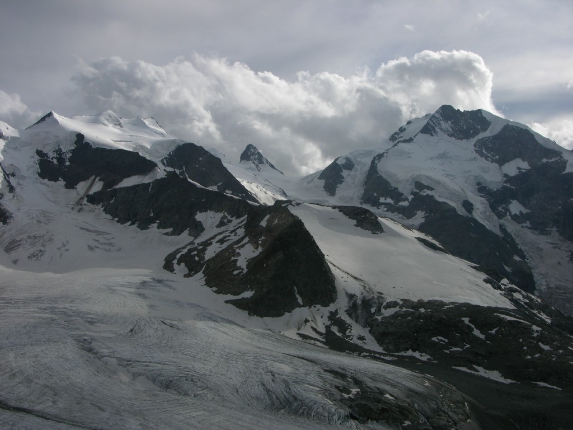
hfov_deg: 41.2
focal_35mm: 46
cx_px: 286
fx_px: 761
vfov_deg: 31.5
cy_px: 215
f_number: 7.5
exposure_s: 1/370
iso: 50
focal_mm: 11.6
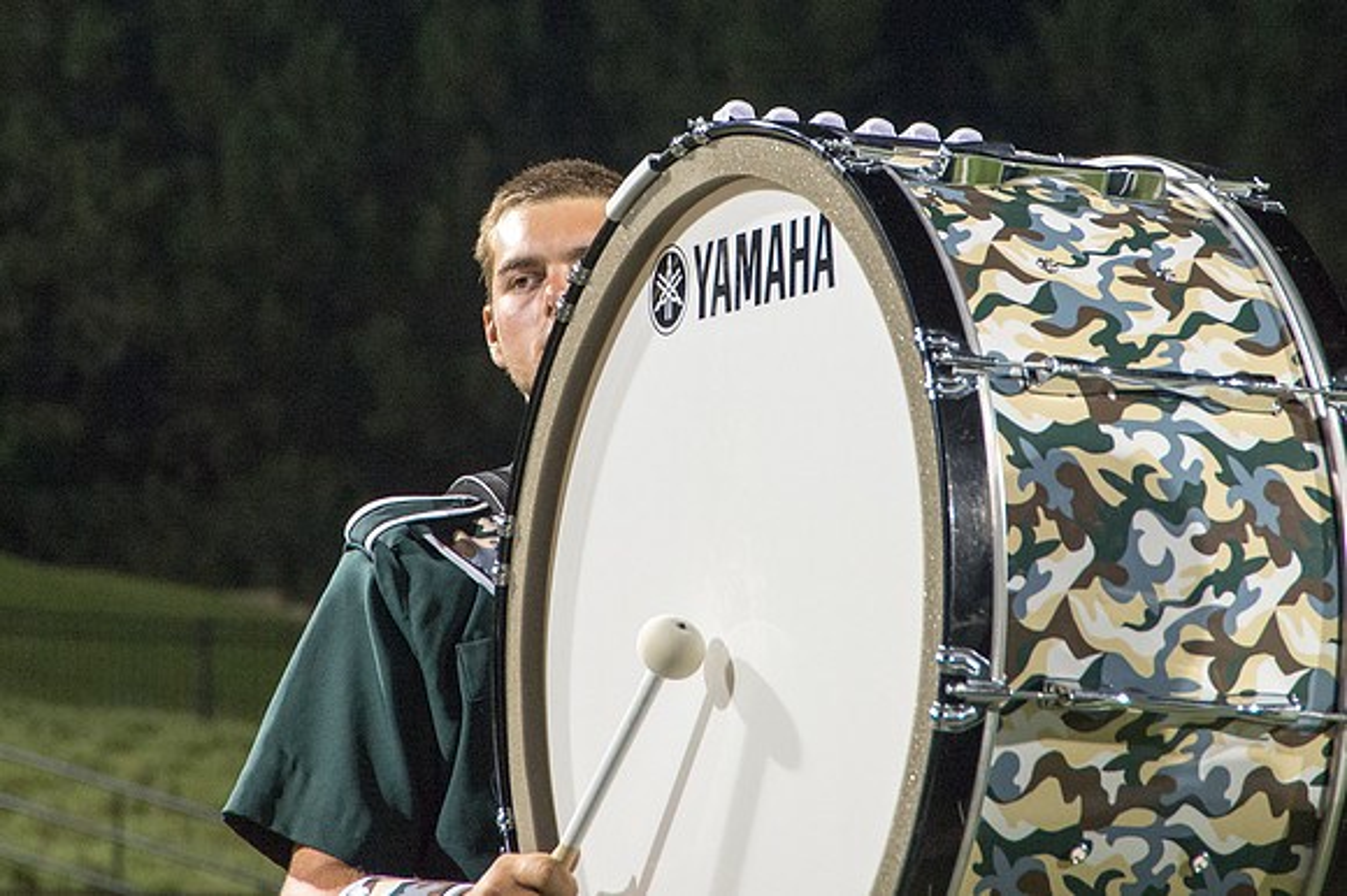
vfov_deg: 7.0
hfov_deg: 10.5
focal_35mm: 196
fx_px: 7333
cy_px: 172
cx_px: 670
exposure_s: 1/160
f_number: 5.6
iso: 6400
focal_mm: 120
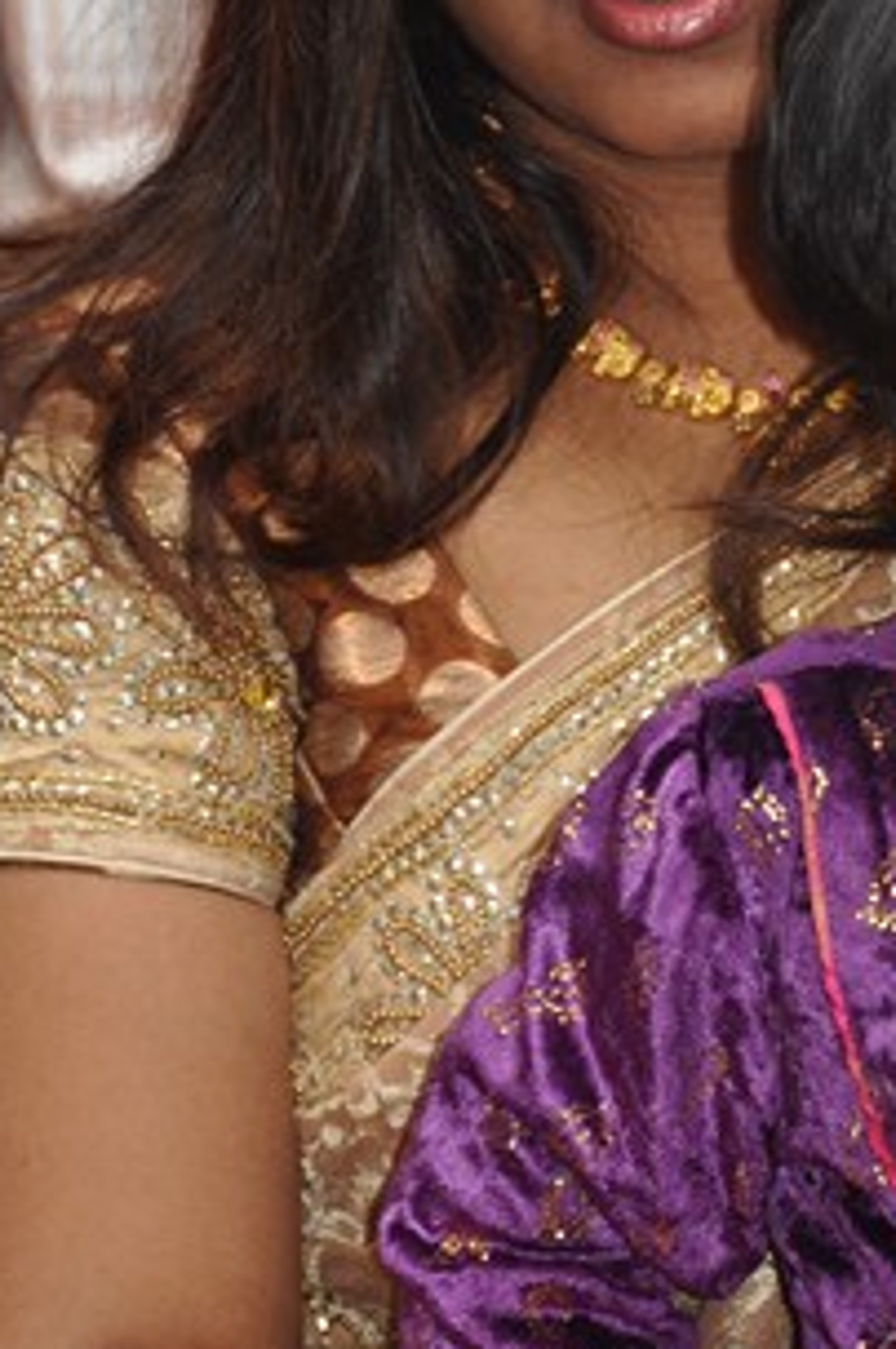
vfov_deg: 9.4
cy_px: 422
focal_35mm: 220
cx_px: 865
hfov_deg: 6.2
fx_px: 8231
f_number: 5
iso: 220
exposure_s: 1/200
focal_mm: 58
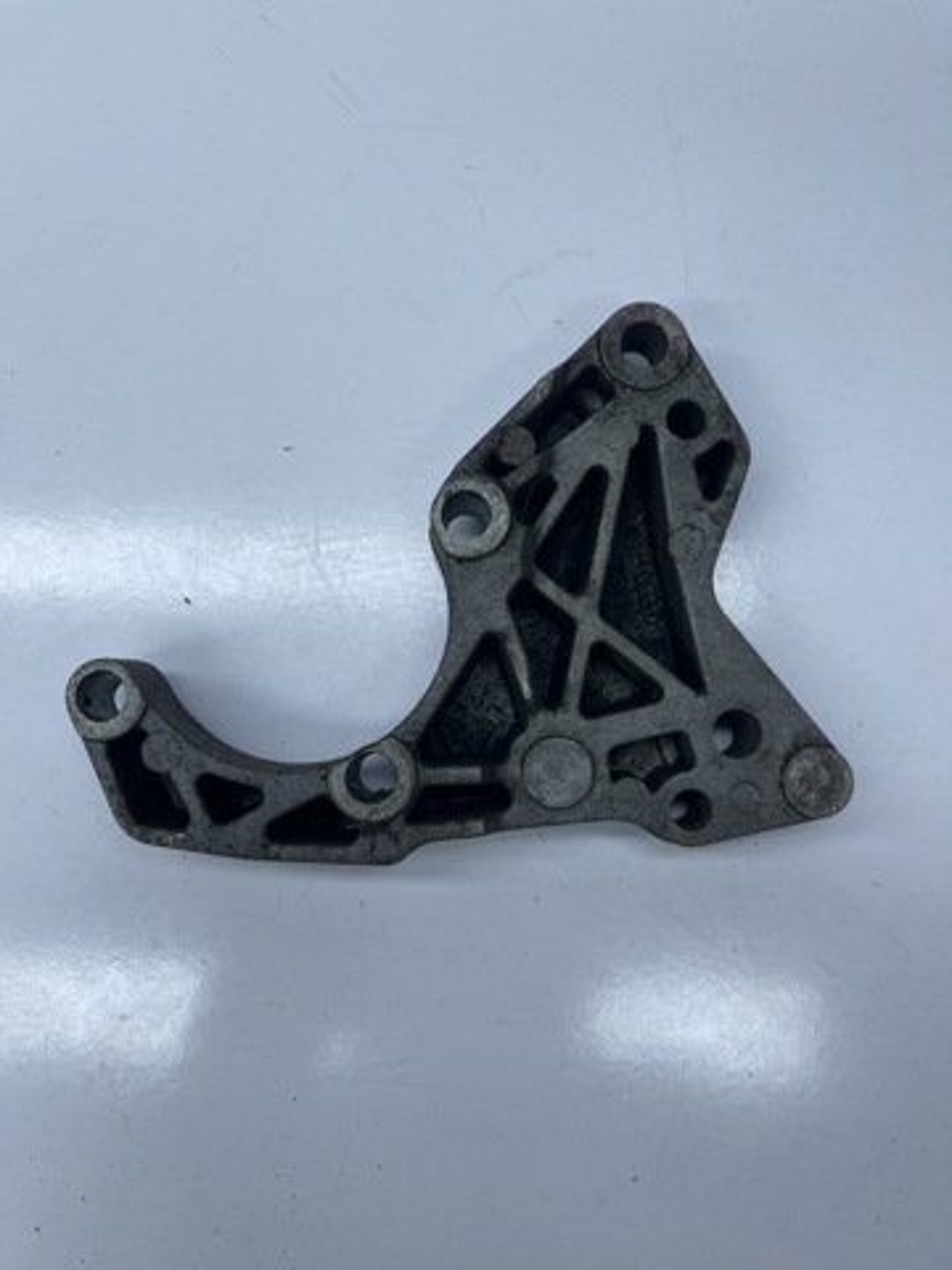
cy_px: 635
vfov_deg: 69.4
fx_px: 917
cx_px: 476
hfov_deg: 54.9
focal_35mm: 25
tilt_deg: -85.0
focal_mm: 5.1
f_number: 1.6
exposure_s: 1/1294
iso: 32
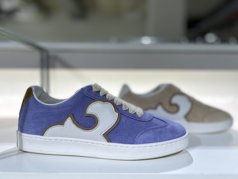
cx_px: 119
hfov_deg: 67.3
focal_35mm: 26
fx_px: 179
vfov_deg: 53.1
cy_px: 90
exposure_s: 1/327
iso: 50
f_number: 1.5
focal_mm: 5.7
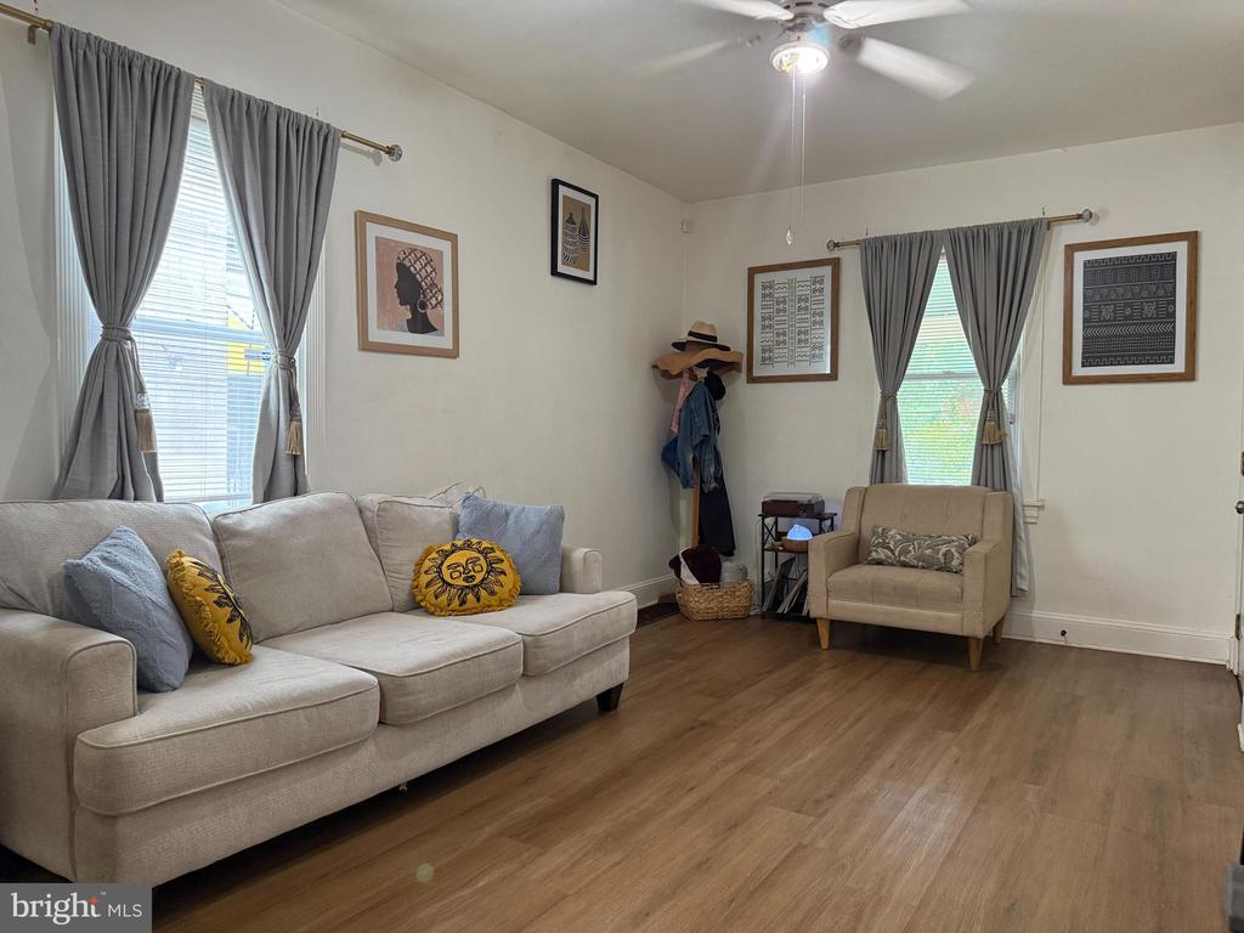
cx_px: 622
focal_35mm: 24
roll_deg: -0.9
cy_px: 466
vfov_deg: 56.8
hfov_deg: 71.6
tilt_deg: -0.9
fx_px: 862
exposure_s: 1/60
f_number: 1.78
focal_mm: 6.76
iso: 320
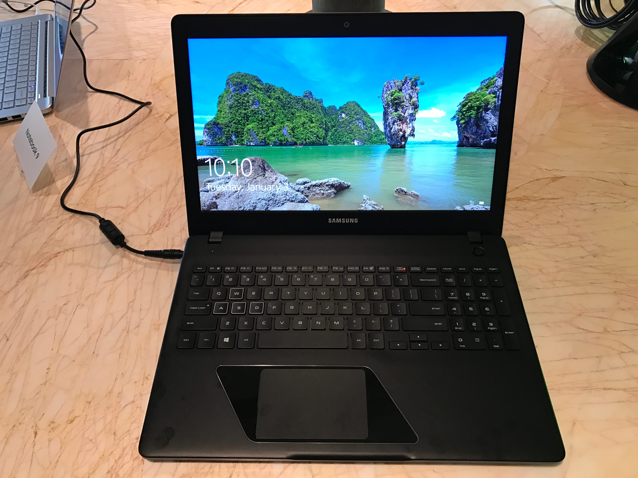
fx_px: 516
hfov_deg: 63.4
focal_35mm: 28
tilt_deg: -47.8
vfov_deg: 49.7
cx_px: 319
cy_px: 239
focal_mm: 3.99
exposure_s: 1/20
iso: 40
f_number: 1.8
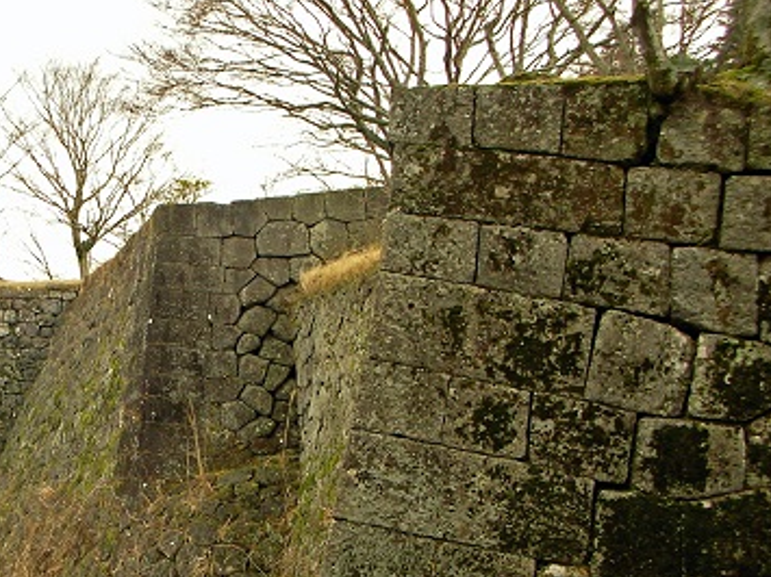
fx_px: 1425
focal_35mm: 64
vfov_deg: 22.8
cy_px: 383
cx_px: 91
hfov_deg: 29.2
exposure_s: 1/212
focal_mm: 5.8
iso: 50
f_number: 3
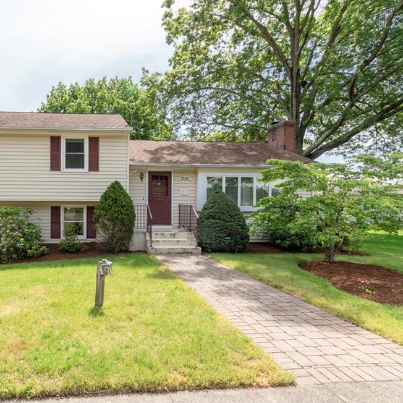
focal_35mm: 20
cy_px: 207
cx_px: 110
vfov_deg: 74.8
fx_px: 263
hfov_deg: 70.7
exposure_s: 1/320
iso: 400
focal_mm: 15
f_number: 8
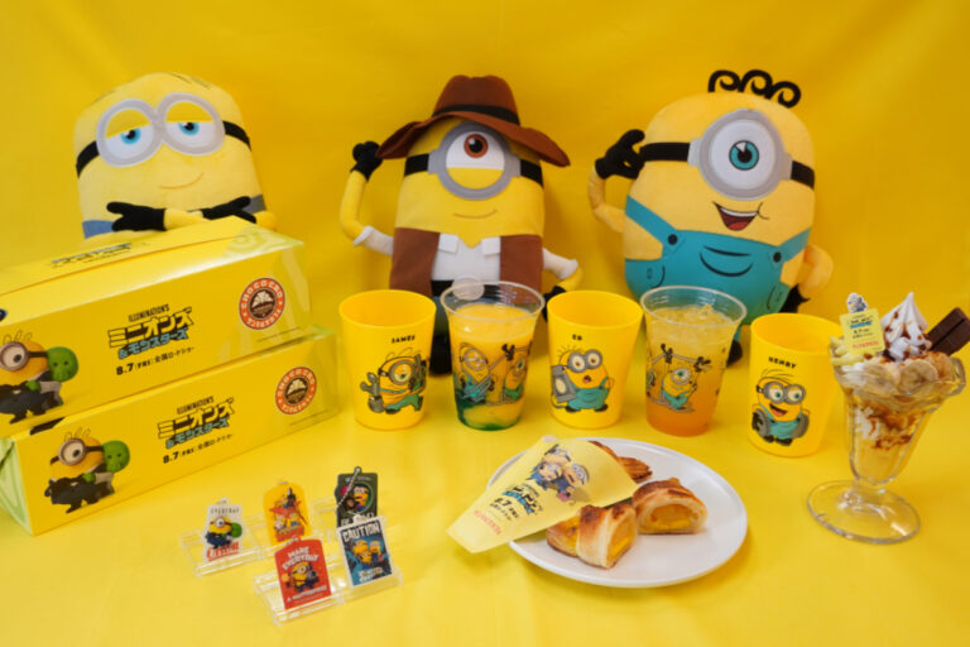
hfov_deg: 55.1
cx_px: 485
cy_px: 324
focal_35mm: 34
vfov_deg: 38.4
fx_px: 930
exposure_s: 1/50
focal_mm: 23
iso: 250
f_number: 4.5
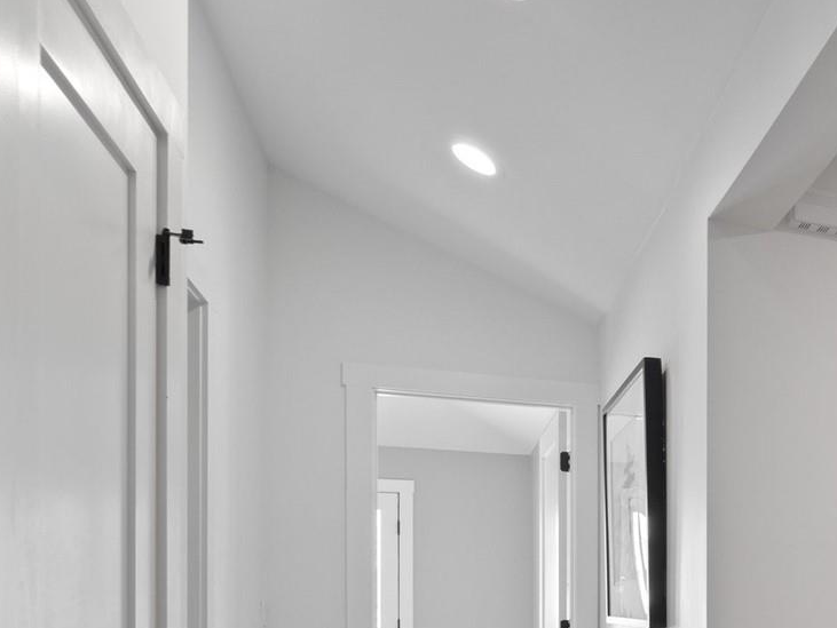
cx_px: 844
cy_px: 609
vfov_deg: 37.0
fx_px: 847
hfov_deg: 44.4
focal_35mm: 35
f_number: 7.1
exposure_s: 1/13
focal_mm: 8
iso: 500
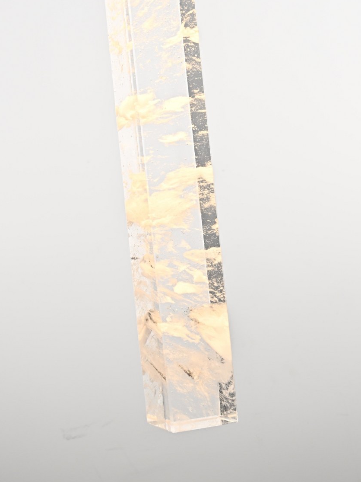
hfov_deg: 14.8
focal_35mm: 100
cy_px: 88
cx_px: 148
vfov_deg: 19.4
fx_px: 1391
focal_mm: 58
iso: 100
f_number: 22
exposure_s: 1/15
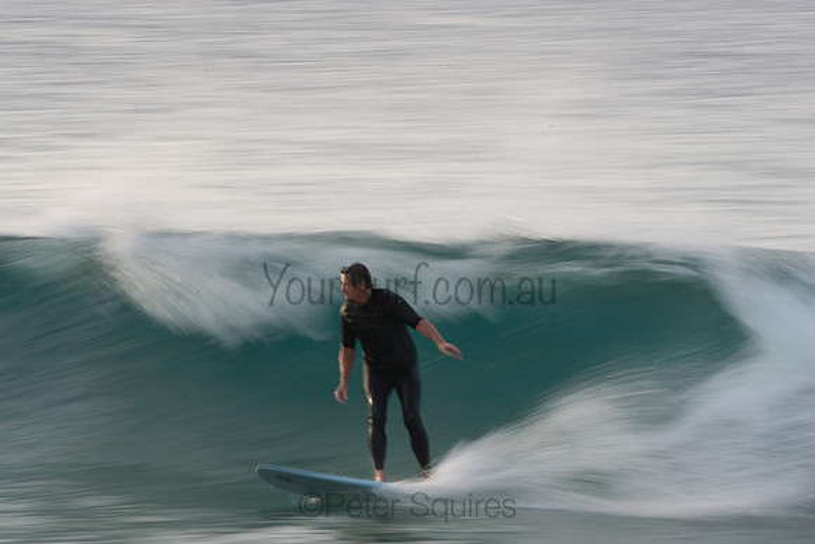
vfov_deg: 3.1
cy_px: 272
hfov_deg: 4.6
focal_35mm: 450
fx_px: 10189
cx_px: 408
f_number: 20
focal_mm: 300
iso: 100
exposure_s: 1/15
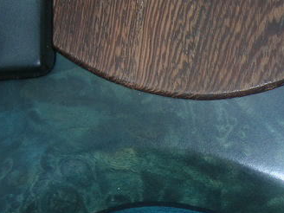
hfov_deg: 22.5
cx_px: 296
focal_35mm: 83
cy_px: 156
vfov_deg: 17.7
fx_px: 681
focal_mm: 5.7
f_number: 2.9
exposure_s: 1/60.1
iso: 50
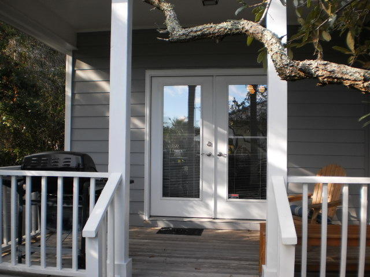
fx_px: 385
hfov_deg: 51.4
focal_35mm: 36
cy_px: 138
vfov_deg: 39.7
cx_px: 185
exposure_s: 1/250
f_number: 3.1
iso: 100
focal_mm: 6.3
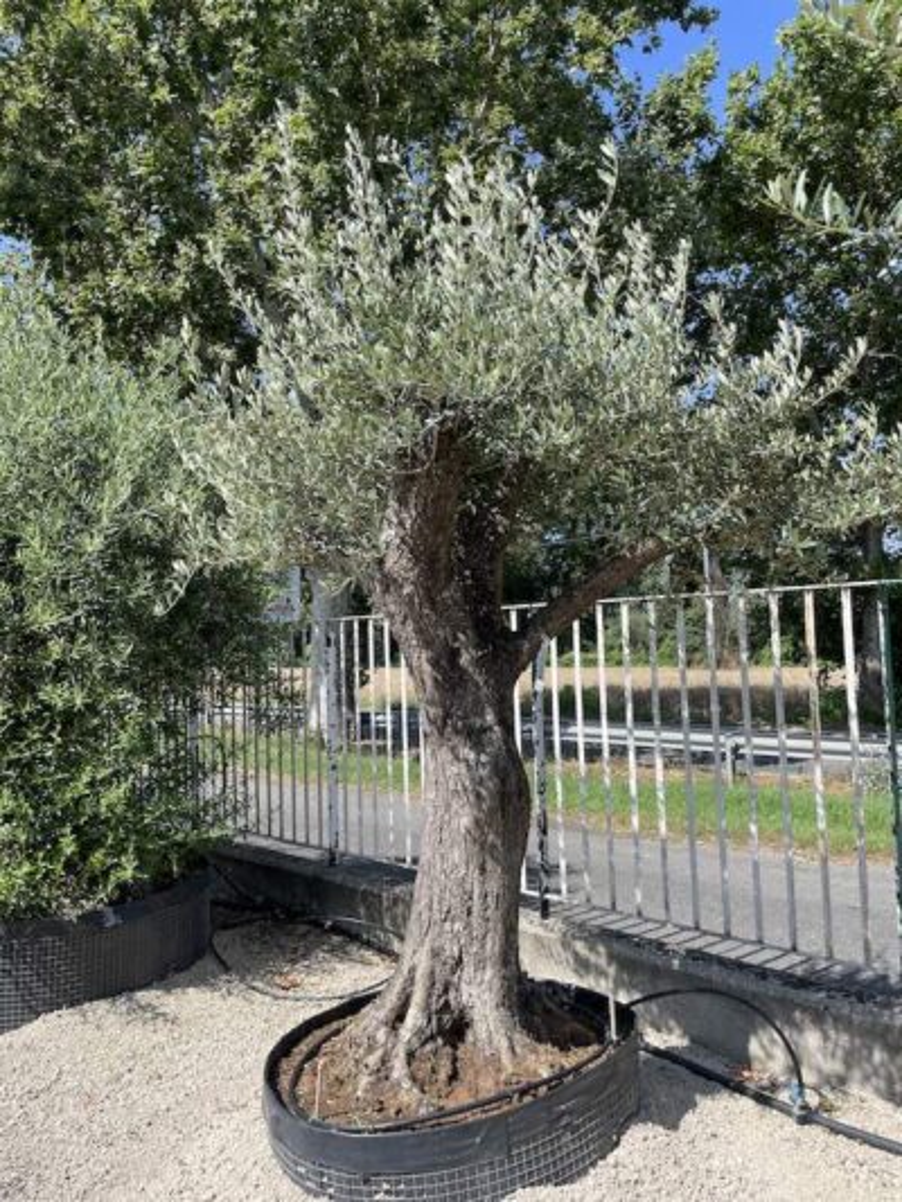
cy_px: 601
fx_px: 903
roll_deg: +2.0
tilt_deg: +4.8
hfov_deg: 53.1
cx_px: 451
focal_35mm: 26
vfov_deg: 67.3
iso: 32
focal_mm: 4.2
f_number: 1.6
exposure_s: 1/1984
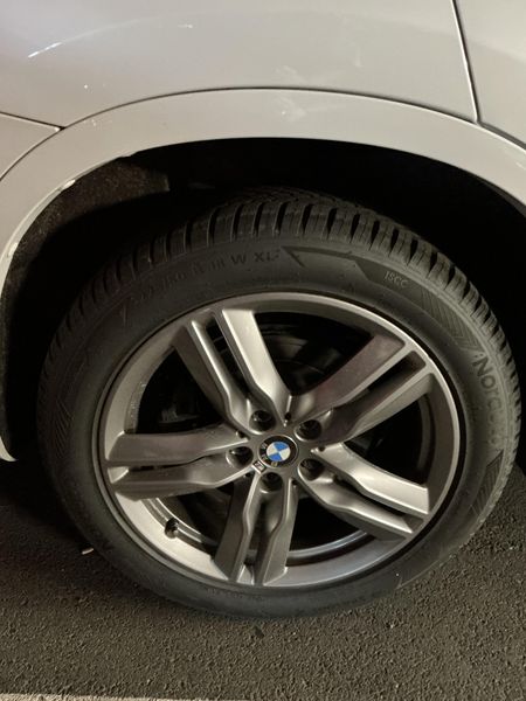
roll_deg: +0.3
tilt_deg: -28.3
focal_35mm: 28
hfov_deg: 49.7
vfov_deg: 63.4
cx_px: 263
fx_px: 567
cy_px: 350
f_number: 1.8
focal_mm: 3
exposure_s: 1/20
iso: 500
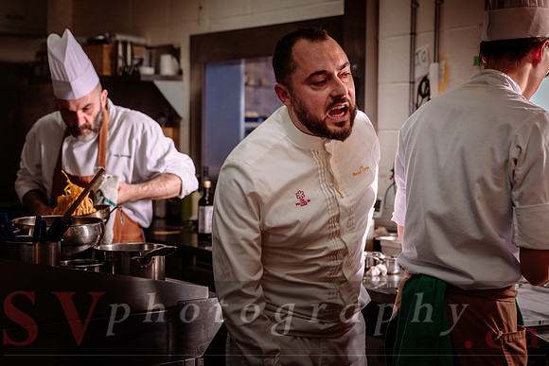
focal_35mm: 62
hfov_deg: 32.1
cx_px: 253
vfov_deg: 21.8
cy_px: 178
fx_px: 953
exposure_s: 1/100
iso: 100
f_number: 4
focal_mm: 58
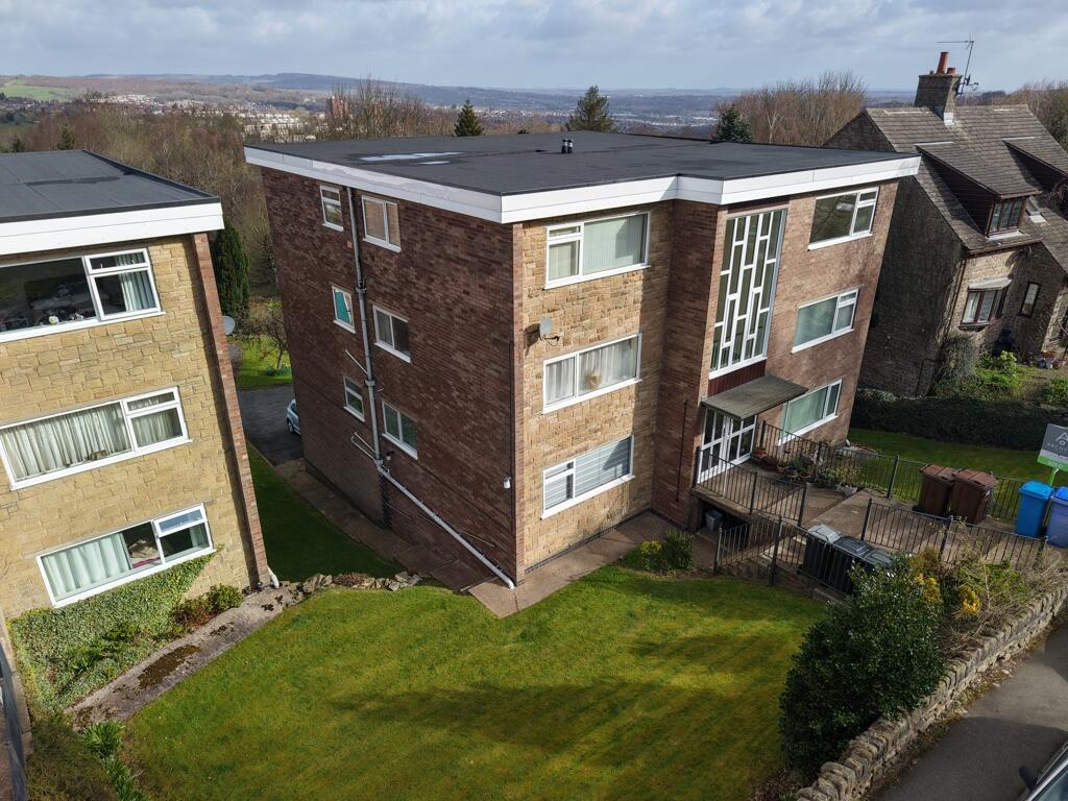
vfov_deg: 56.8
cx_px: 534
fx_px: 740
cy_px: 400
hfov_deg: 71.6
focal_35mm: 24
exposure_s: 1/2000
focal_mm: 8.67
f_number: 1.8
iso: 210
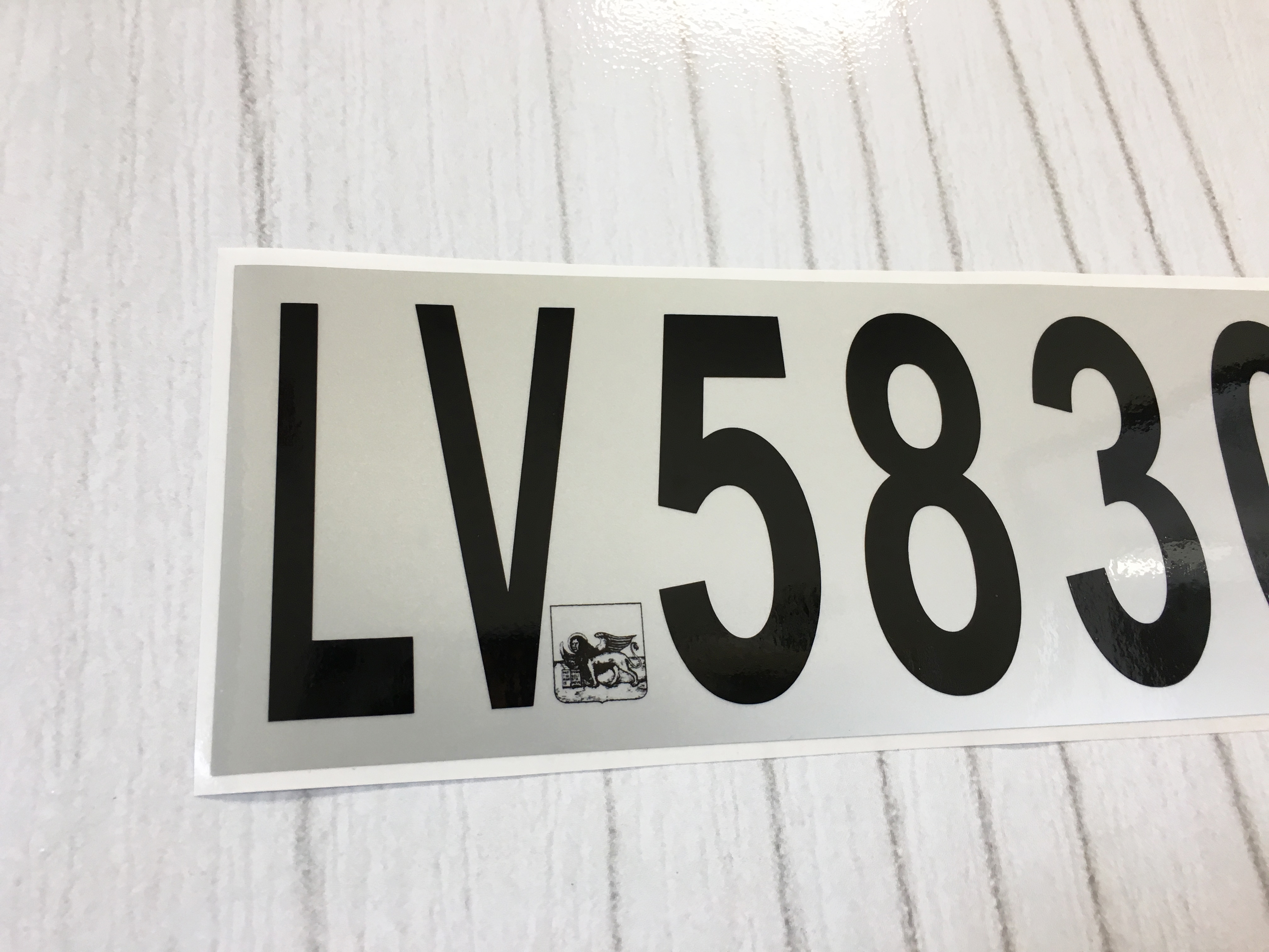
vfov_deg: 48.2
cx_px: 634
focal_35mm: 29
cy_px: 476
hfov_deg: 61.7
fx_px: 1063
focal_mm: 4.15
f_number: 2.2
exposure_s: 1/33
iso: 32
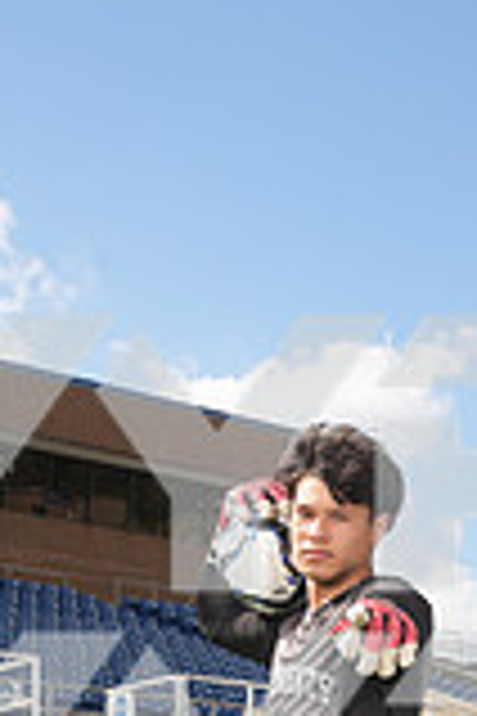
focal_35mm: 96
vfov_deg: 20.3
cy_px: 775
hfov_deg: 14.2
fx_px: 1908
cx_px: 333
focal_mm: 34
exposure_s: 1/200
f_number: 8
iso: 100
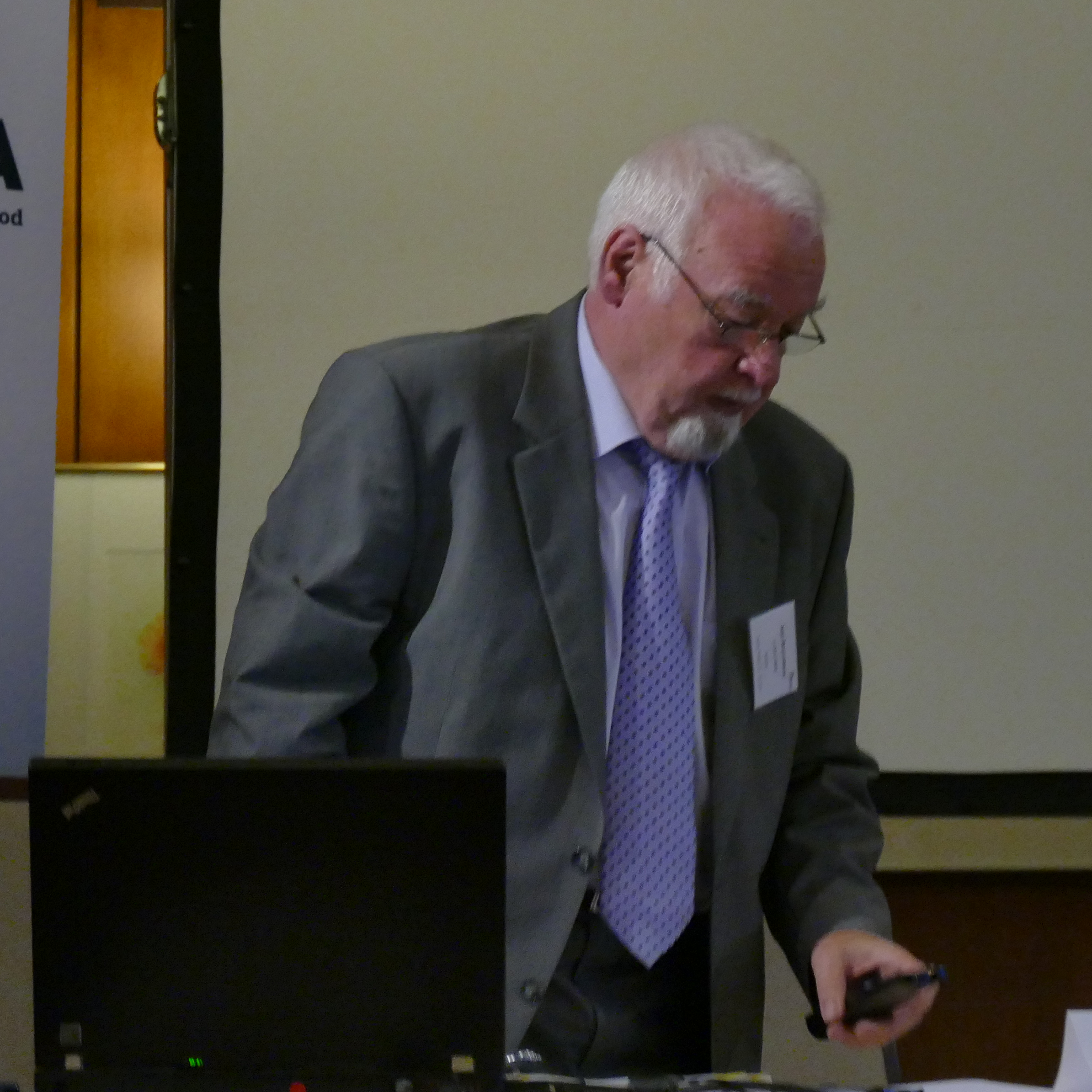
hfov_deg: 8.1
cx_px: 572
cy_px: 512
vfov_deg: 8.1
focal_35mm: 217
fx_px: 7745
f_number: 3.9
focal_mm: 47.46
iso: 1600
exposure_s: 1/125
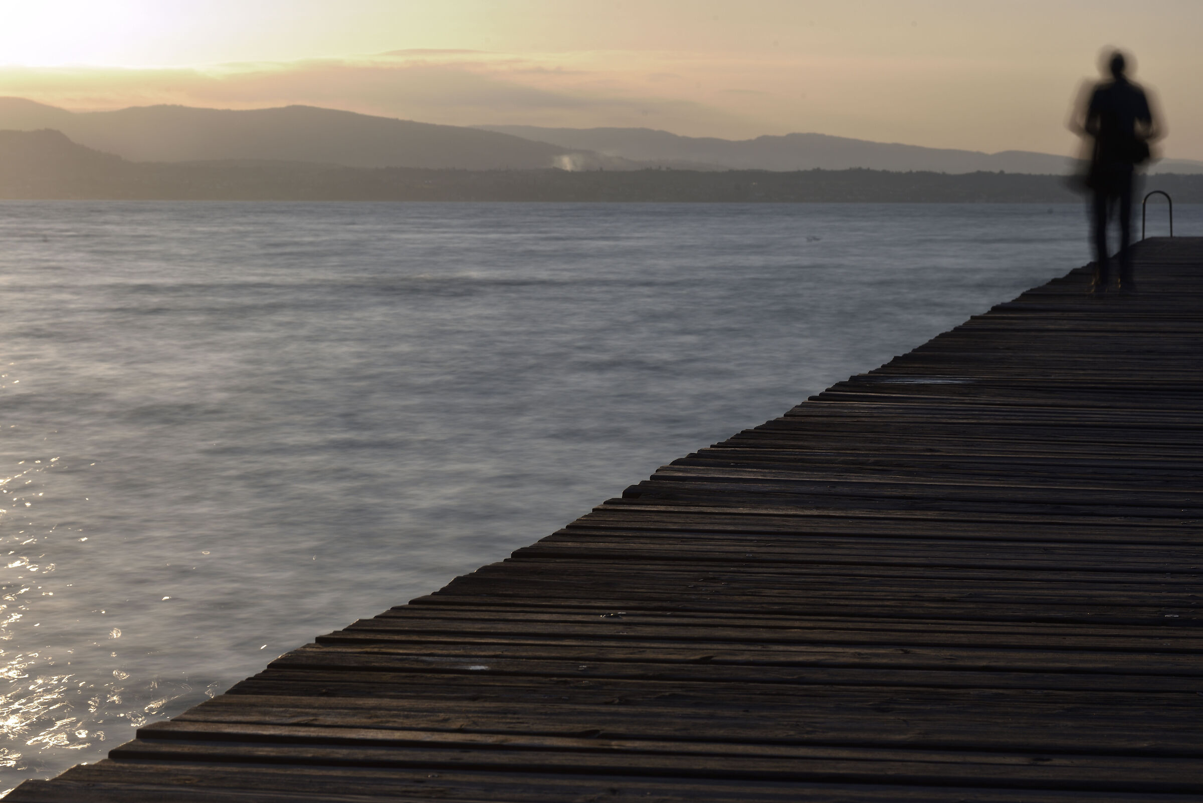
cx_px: 602
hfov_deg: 19.4
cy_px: 402
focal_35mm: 105
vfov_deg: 13.1
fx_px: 3510
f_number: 14
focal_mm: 105
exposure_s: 4
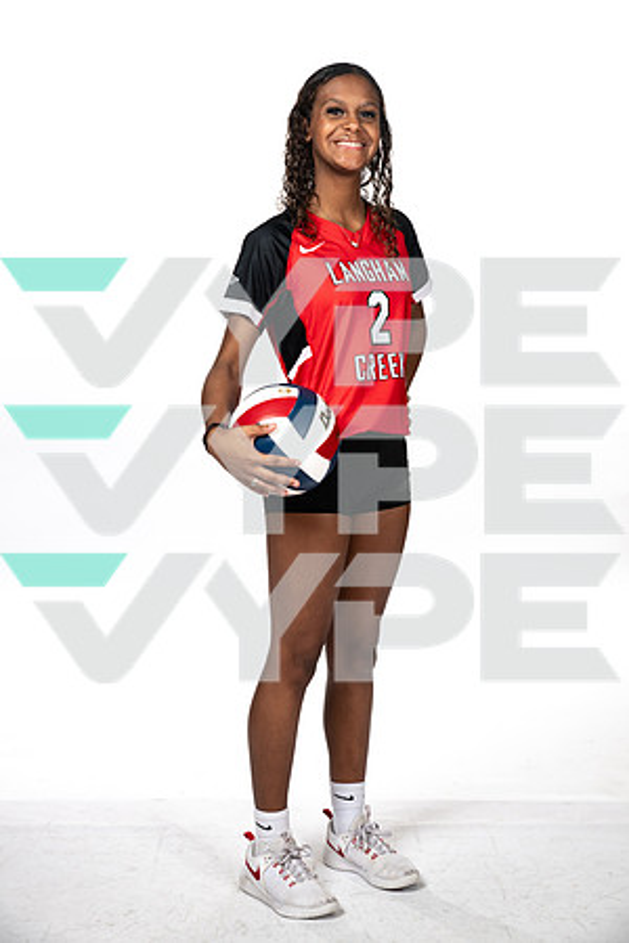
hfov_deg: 23.4
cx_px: 314
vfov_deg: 34.5
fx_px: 1520
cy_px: 472
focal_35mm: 58
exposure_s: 1/320
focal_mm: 58
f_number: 7.1
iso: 400
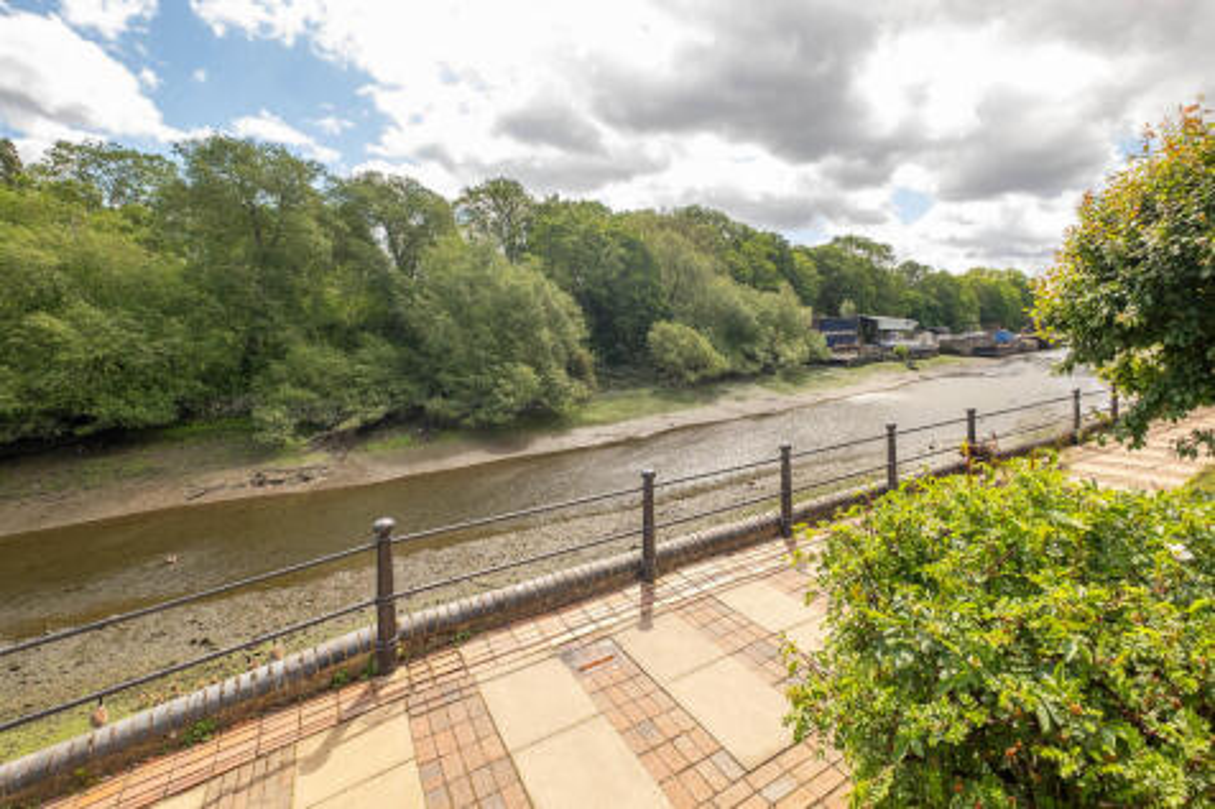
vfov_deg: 77.3
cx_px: 608
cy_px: 404
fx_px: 506
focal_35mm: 15
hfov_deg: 100.4
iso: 320
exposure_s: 1/320
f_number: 6.4
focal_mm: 10
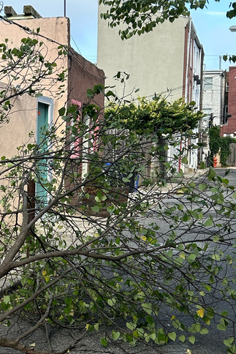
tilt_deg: -3.2
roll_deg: -1.3
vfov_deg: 30.1
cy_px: 182
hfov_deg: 19.8
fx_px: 658
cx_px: 13
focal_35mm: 67
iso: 50
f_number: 1.5
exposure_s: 1/1531
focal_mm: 5.7
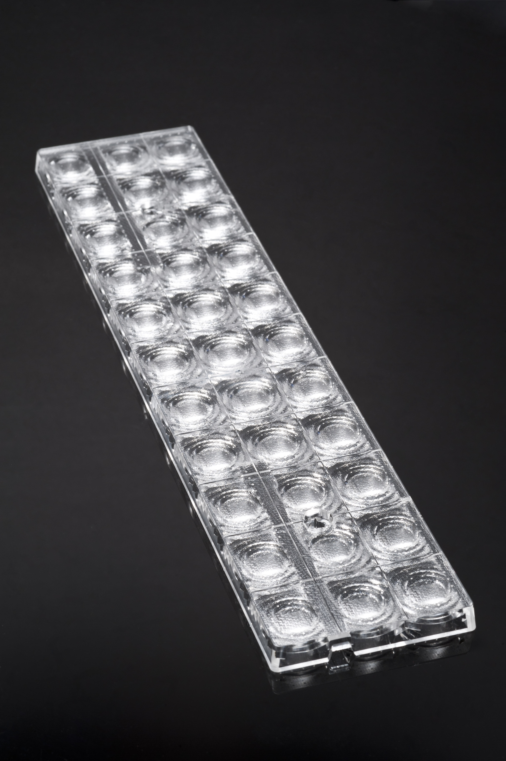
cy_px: 380
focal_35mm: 105
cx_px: 253
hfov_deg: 13.0
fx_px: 2216
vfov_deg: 19.5
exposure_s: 1/125
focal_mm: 105
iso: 200
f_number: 18
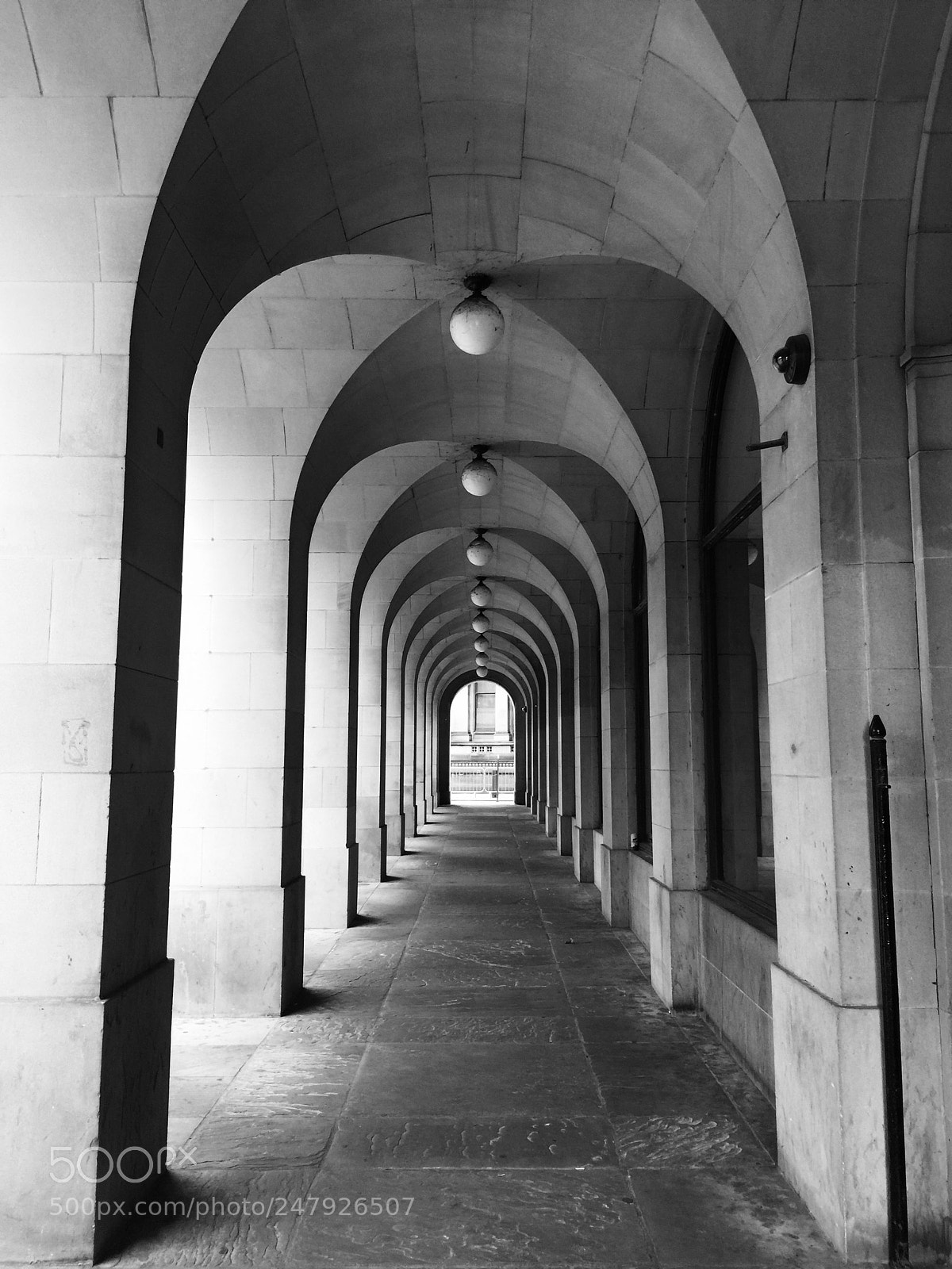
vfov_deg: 61.7
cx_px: 476
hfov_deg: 48.2
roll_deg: +0.6
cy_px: 634
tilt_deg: +7.3
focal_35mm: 29
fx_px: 1063
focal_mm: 4.15
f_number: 2.2
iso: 32
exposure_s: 1/33
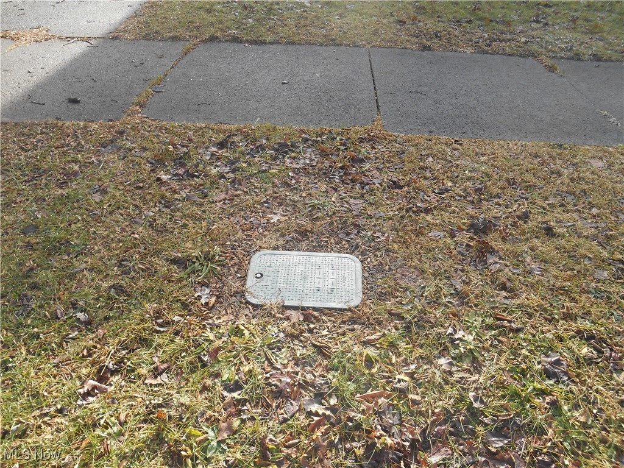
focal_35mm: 26
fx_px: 469
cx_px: 312
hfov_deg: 67.3
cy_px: 234
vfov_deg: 53.1
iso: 80
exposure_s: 1/160
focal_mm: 4.7
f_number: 3.4
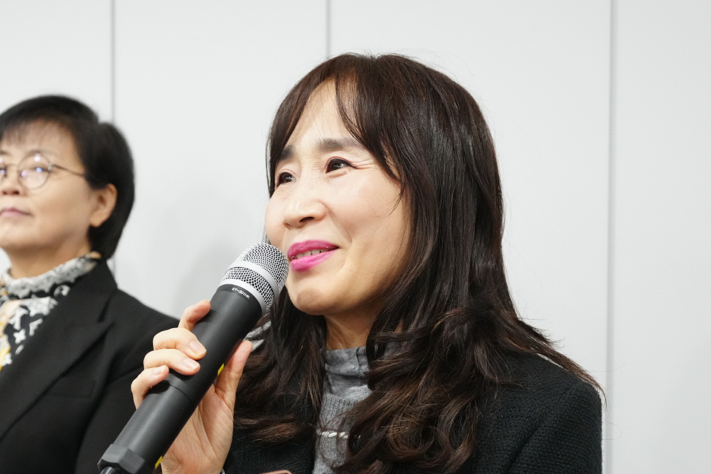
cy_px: 367
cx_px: 227
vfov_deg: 23.9
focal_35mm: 56
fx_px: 1106
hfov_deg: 35.2
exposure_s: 1/160
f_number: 4
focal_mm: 35
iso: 5000
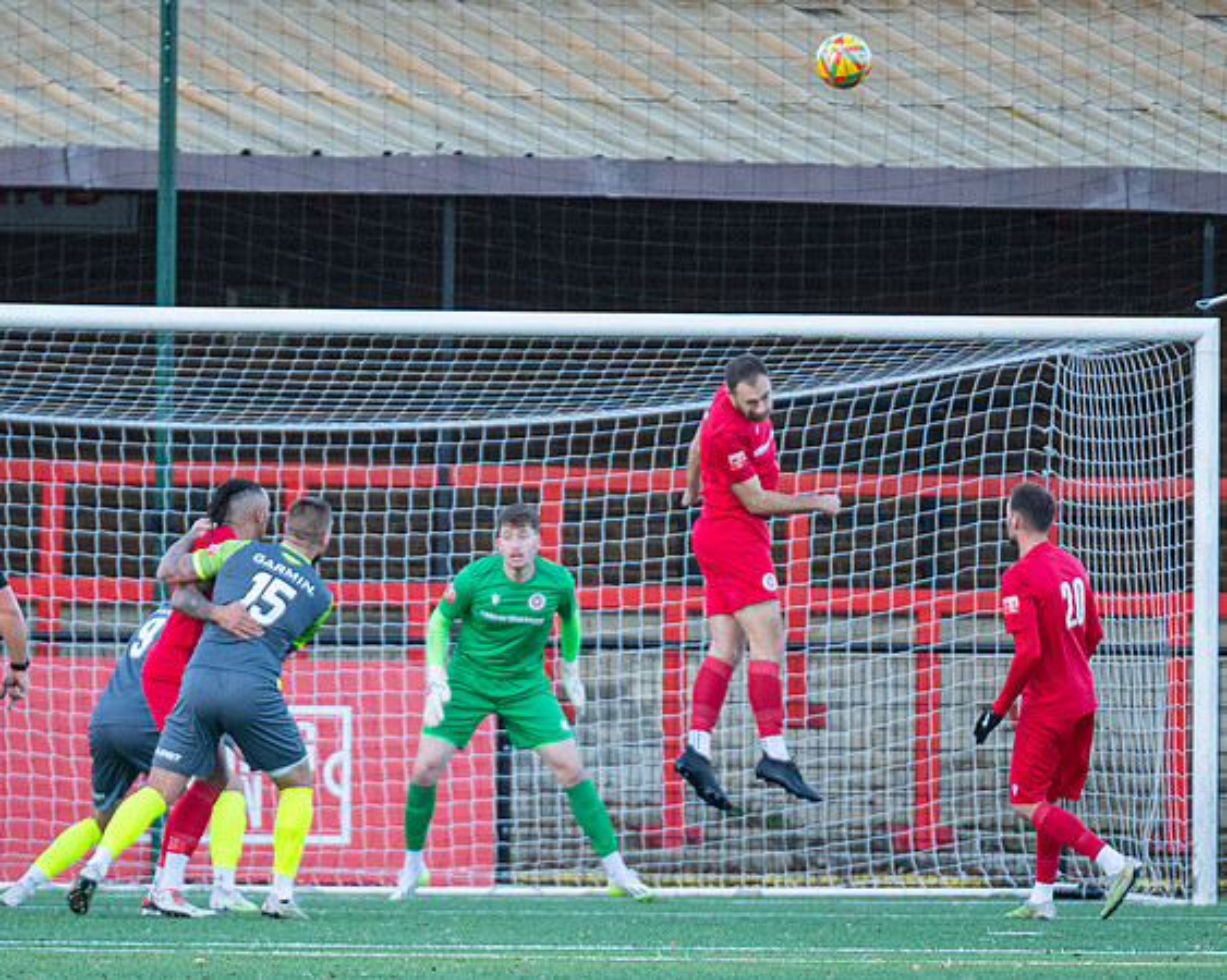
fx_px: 25600
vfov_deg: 2.2
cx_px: 497
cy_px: 625
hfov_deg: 2.7
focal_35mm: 705
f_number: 2.8
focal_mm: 300
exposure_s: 1/1600
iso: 1600
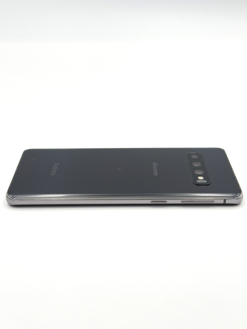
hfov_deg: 30.3
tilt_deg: -28.8
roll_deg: -0.5
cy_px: 164
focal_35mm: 48
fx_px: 457
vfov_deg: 39.7
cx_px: 124
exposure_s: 1/402
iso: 64
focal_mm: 6.76
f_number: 1.78
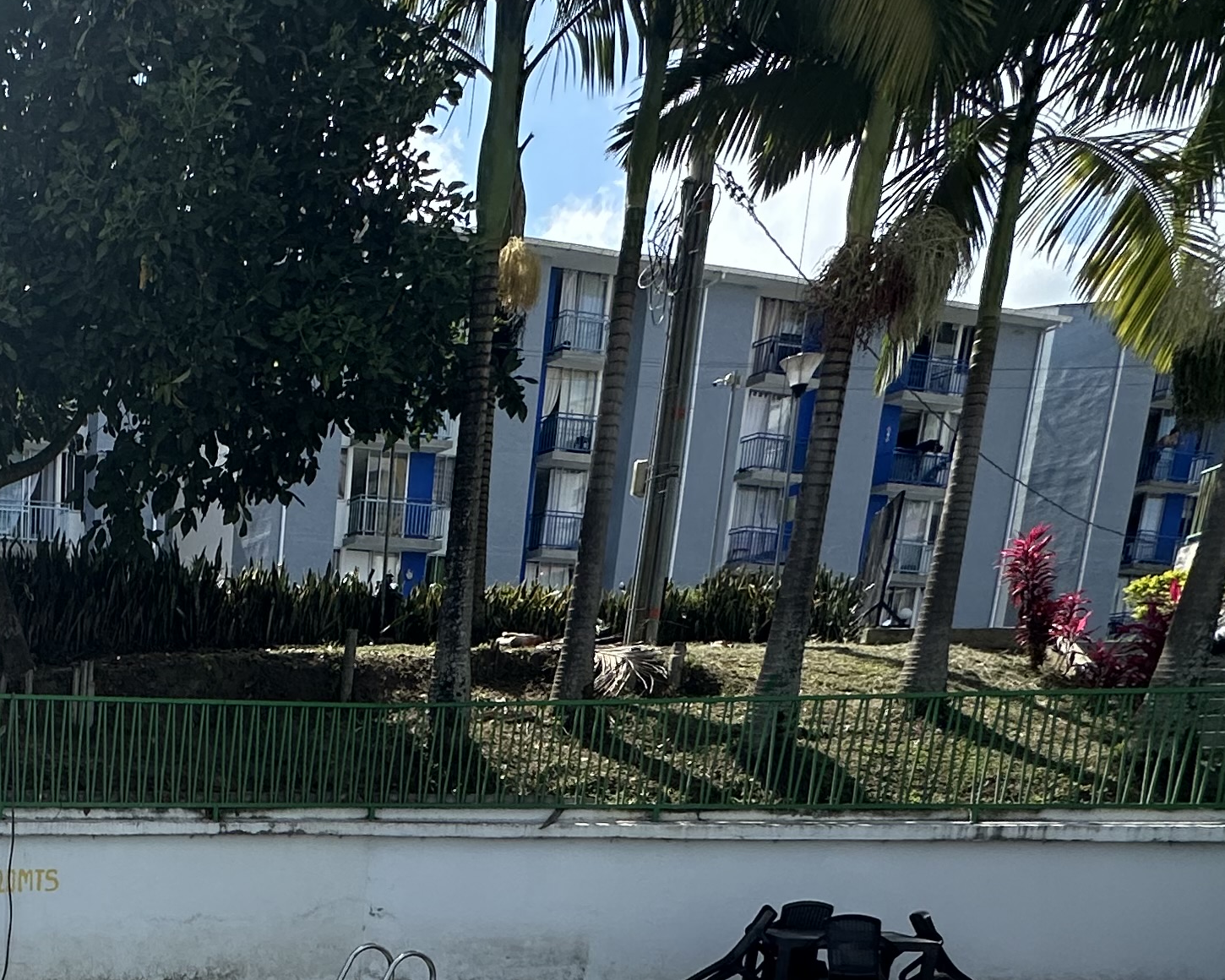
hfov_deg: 39.2
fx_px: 1378
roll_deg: -0.7
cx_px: -128
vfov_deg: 33.1
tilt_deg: -12.9
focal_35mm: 38
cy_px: 1133
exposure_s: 1/2132
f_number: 2.2
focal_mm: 2.22
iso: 50
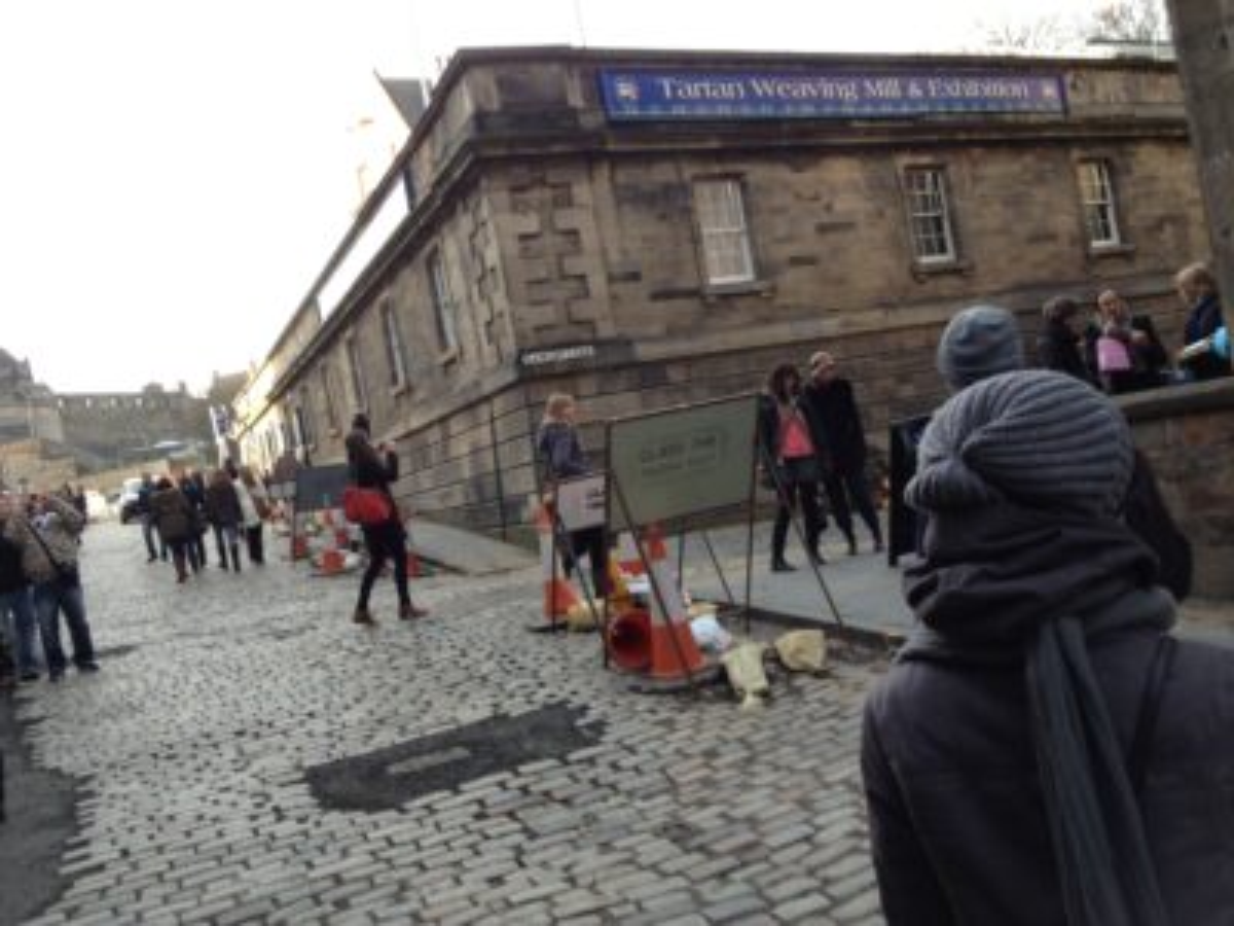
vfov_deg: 40.7
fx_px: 1248
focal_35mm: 35
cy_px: 463
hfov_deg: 52.6
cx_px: 617
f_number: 2.4
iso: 50
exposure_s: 1/120
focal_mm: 4.28
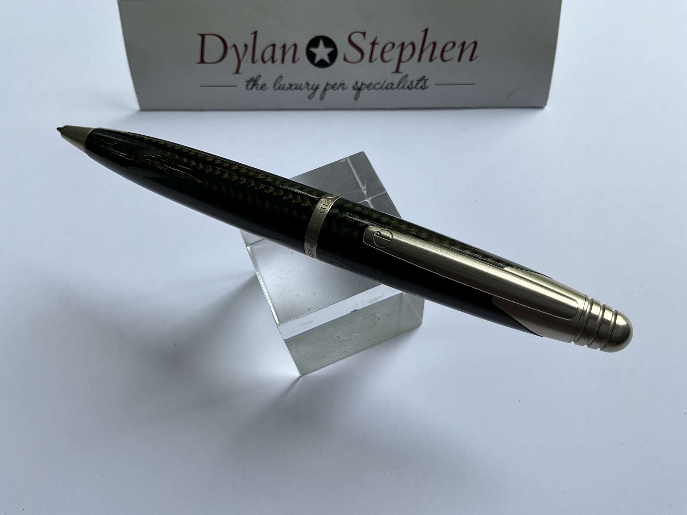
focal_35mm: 29
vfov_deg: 48.2
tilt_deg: -61.7
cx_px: 344
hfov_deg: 61.7
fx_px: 576
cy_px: 258
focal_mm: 3
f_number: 1.8
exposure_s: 1/161
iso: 20
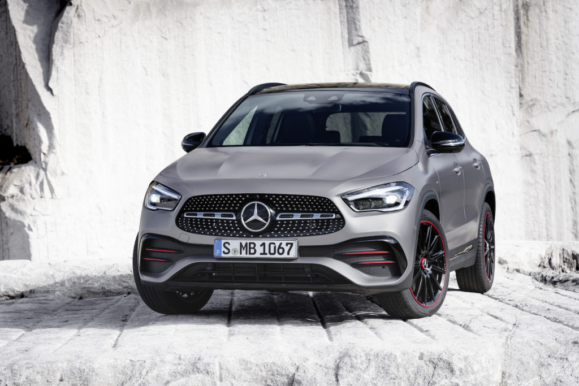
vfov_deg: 11.8
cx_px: 290
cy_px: 193
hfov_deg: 17.6
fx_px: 1866
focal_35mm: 116
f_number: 8
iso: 100
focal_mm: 116
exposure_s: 1/200
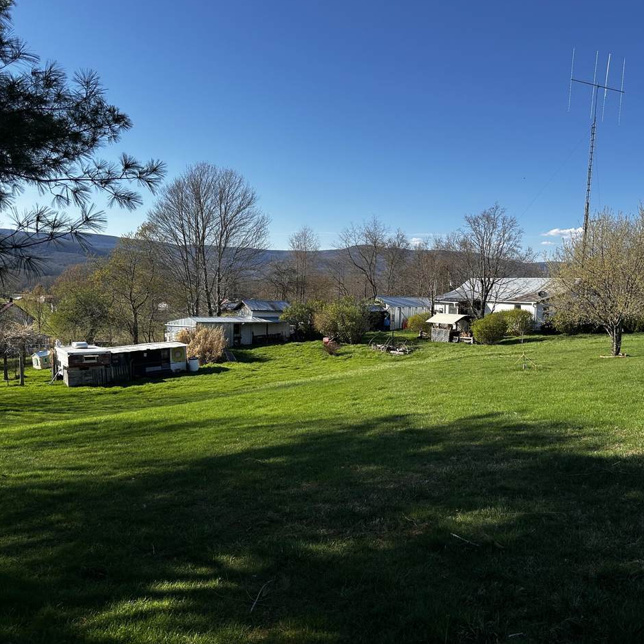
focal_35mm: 29
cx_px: 406
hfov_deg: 54.9
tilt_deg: -2.4
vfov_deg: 55.6
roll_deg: -1.5
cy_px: 325
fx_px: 610
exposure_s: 1/2967
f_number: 1.78
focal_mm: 6.86
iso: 80
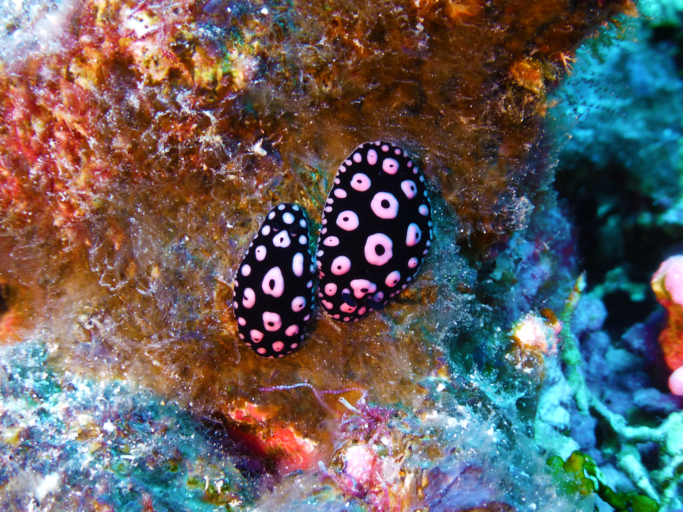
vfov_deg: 30.9
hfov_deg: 40.4
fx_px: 927
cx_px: 342
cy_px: 256
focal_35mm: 47
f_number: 4.2
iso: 100
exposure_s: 1/80
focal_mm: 8.5
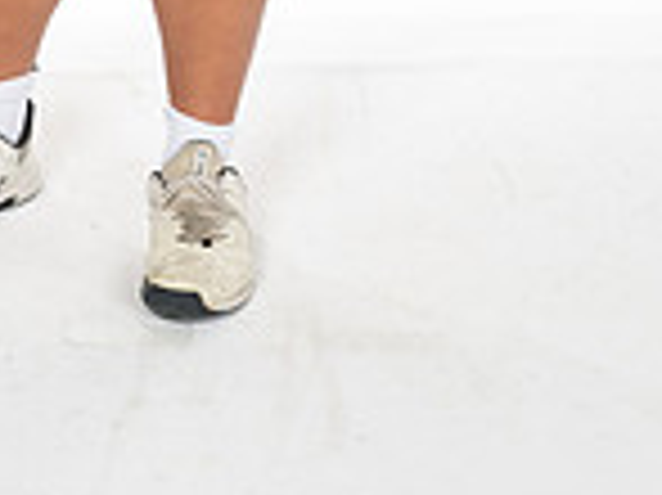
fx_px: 2809
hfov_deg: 13.4
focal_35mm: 147
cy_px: -486
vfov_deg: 9.4
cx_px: 117
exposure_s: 1/320
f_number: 7.1
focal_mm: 50
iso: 800
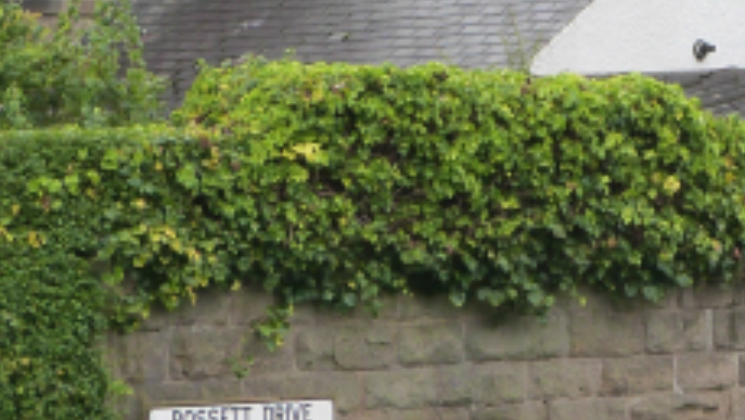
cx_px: 686
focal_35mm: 250
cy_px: 168
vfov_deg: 4.9
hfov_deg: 8.6
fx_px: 4940
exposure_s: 1/100
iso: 160
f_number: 3.3
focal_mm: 12.6
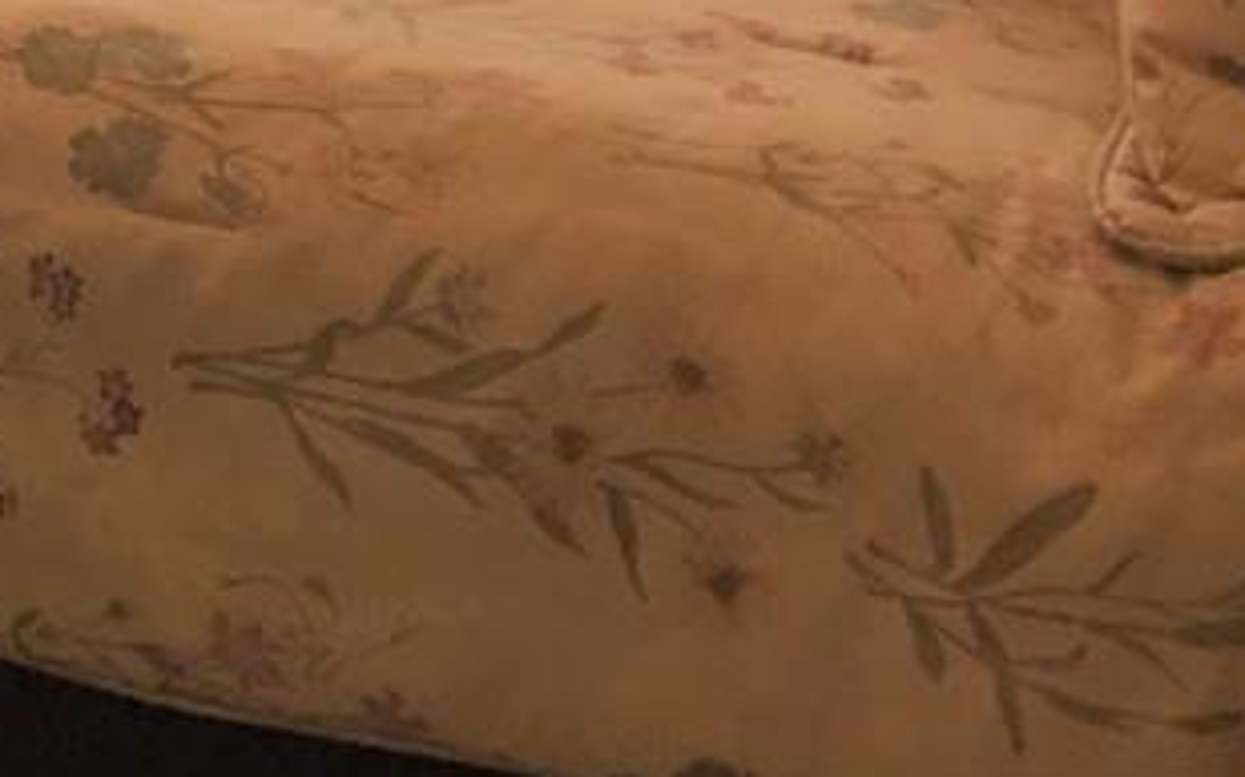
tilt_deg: -9.9
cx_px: -254
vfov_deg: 11.6
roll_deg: +0.1
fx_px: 3460
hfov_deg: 19.2
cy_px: -757
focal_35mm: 102
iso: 32
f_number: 2.2
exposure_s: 1/60
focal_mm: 4.15
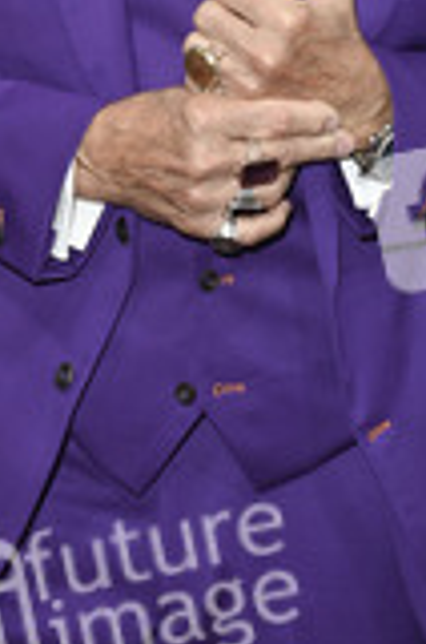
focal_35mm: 140
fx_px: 2496
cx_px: 209
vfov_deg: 14.4
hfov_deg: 9.8
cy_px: -4
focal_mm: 56
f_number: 6.3
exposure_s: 1/250
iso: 400
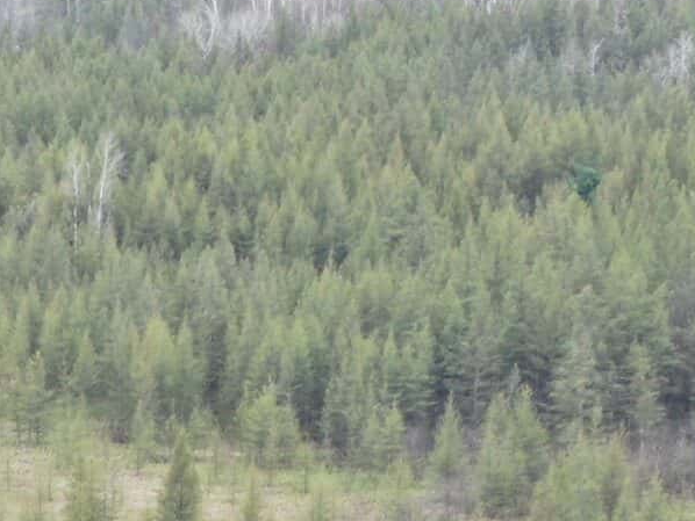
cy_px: 1022
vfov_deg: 7.7
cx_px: -207
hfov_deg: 10.5
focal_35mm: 184
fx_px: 3696
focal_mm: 7.39
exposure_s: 1/100
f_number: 3.6
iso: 100
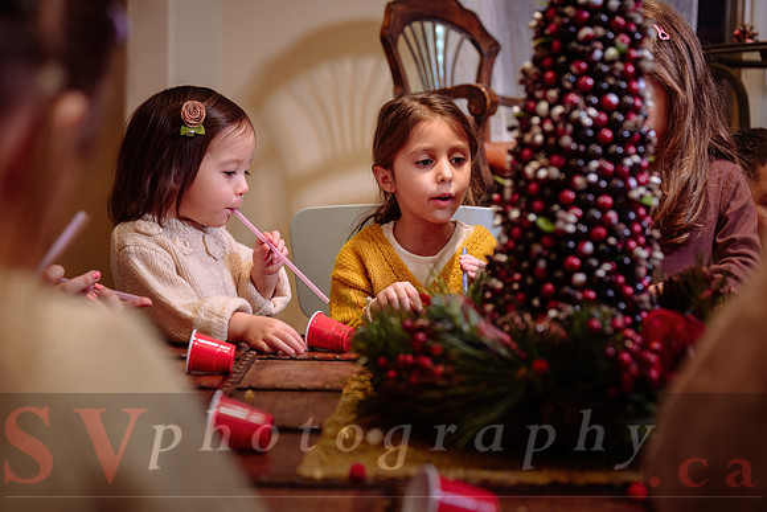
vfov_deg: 23.5
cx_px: 361
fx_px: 1230
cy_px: 268
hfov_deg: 34.6
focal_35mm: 58
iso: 500
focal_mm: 54
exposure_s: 1/50
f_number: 4
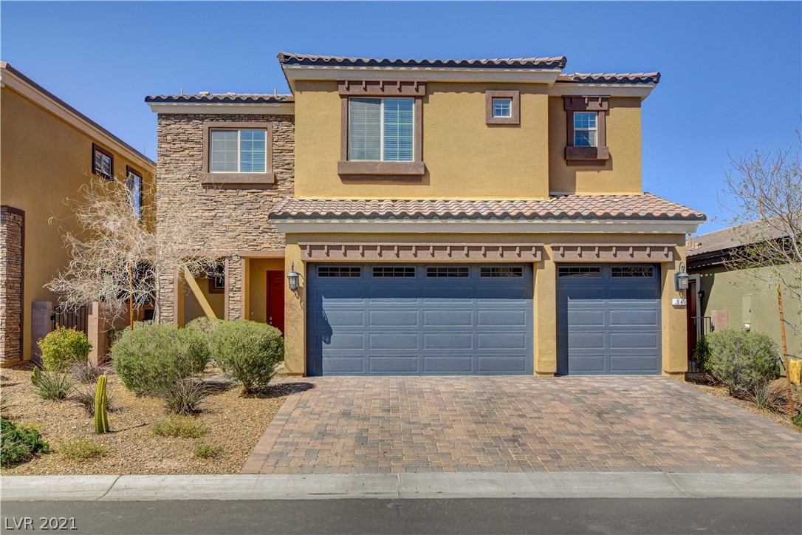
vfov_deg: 43.6
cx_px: 401
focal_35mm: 30
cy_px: 268
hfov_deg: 61.9
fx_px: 668
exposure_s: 1/400
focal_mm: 20
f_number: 8
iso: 400
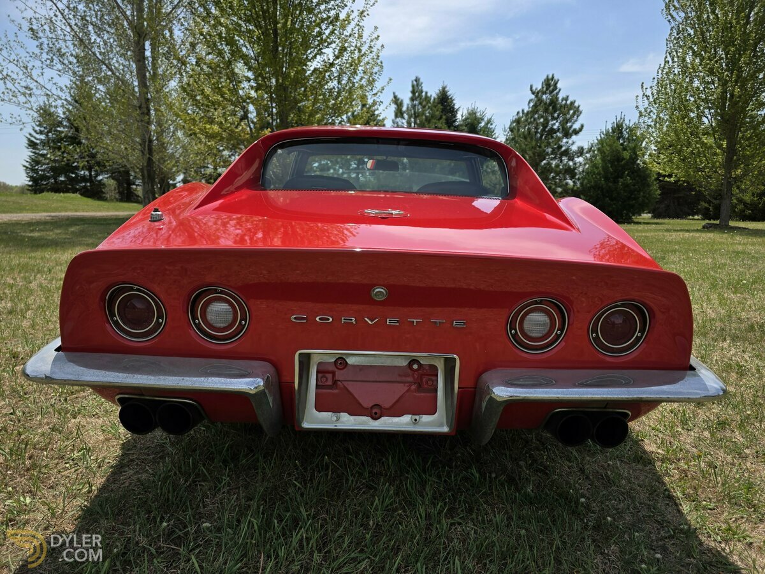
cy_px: 287
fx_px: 508
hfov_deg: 73.9
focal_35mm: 23
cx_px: 382
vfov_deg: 58.9
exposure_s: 1/4539
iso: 80
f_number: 1.7
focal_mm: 6.3
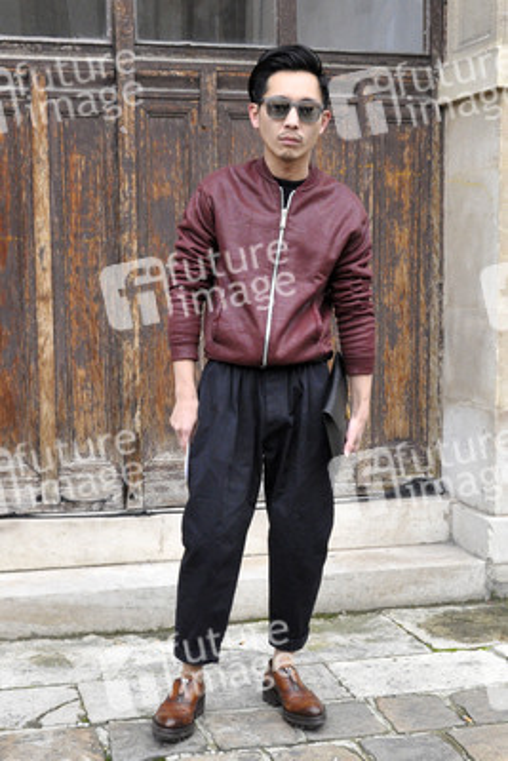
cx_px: 254
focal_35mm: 36
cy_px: 380
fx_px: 761
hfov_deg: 36.9
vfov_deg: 53.1
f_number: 9
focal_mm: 24
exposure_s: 1/320
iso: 1600
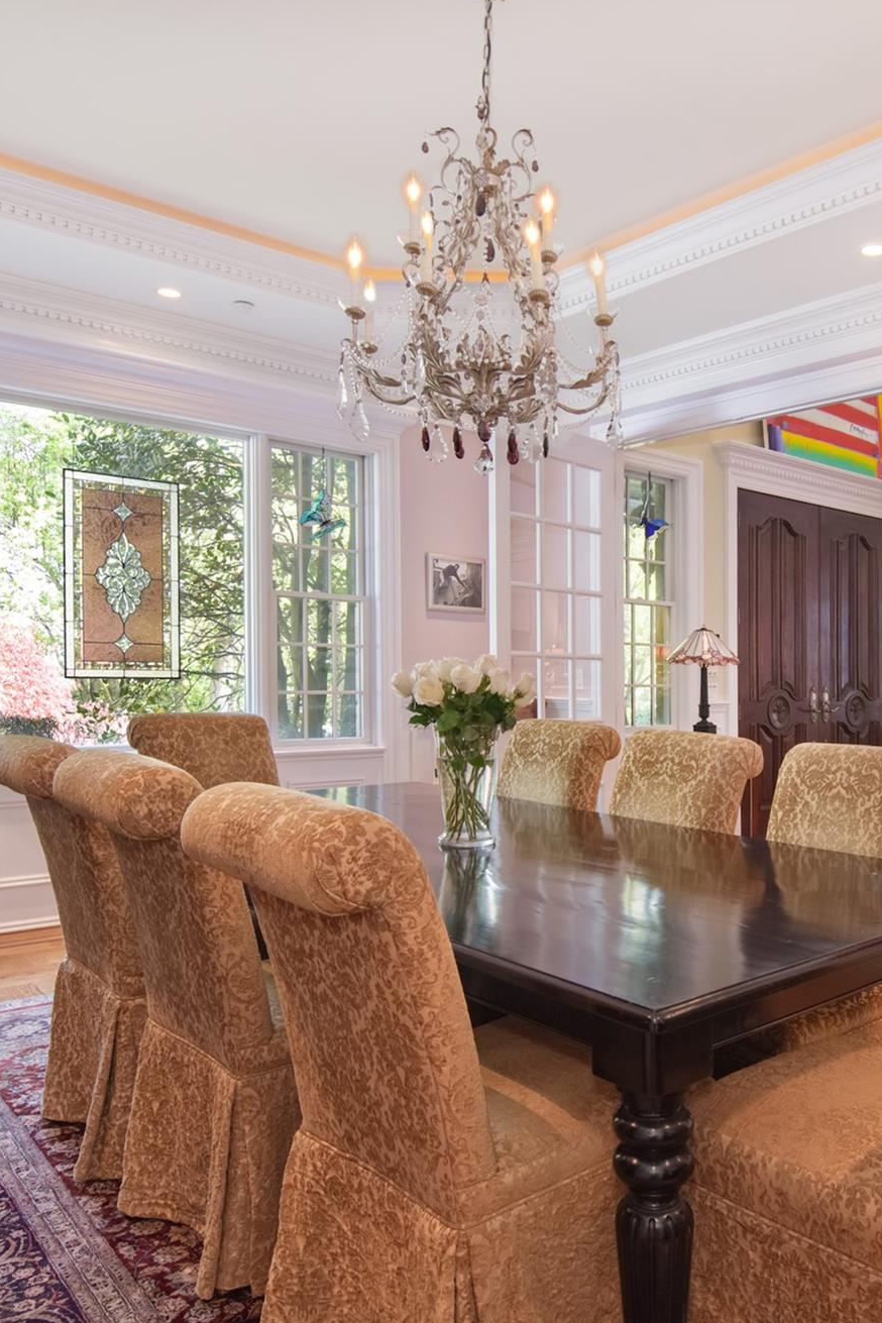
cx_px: 682
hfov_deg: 47.7
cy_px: 659
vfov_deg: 69.8
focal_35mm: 26
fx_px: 947
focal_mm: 11
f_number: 8
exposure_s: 1/50
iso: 640
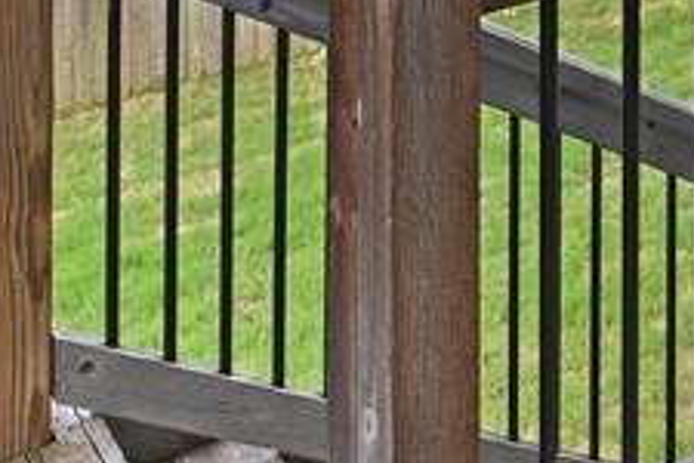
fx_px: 1484
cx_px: 955
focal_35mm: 77
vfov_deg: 13.9
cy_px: -562
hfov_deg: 22.8
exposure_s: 1/80
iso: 200
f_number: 11
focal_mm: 16
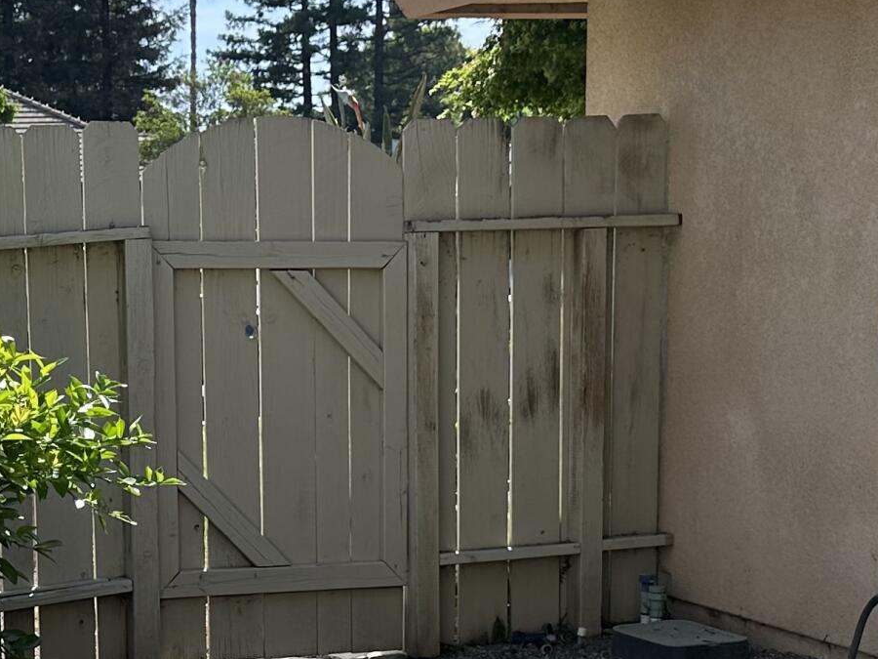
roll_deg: +0.9
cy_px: 572
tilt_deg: -9.2
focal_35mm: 80
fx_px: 2029
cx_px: 242
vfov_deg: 18.2
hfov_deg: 24.2
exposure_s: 1/2591
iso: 80
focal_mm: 6.86
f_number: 1.78
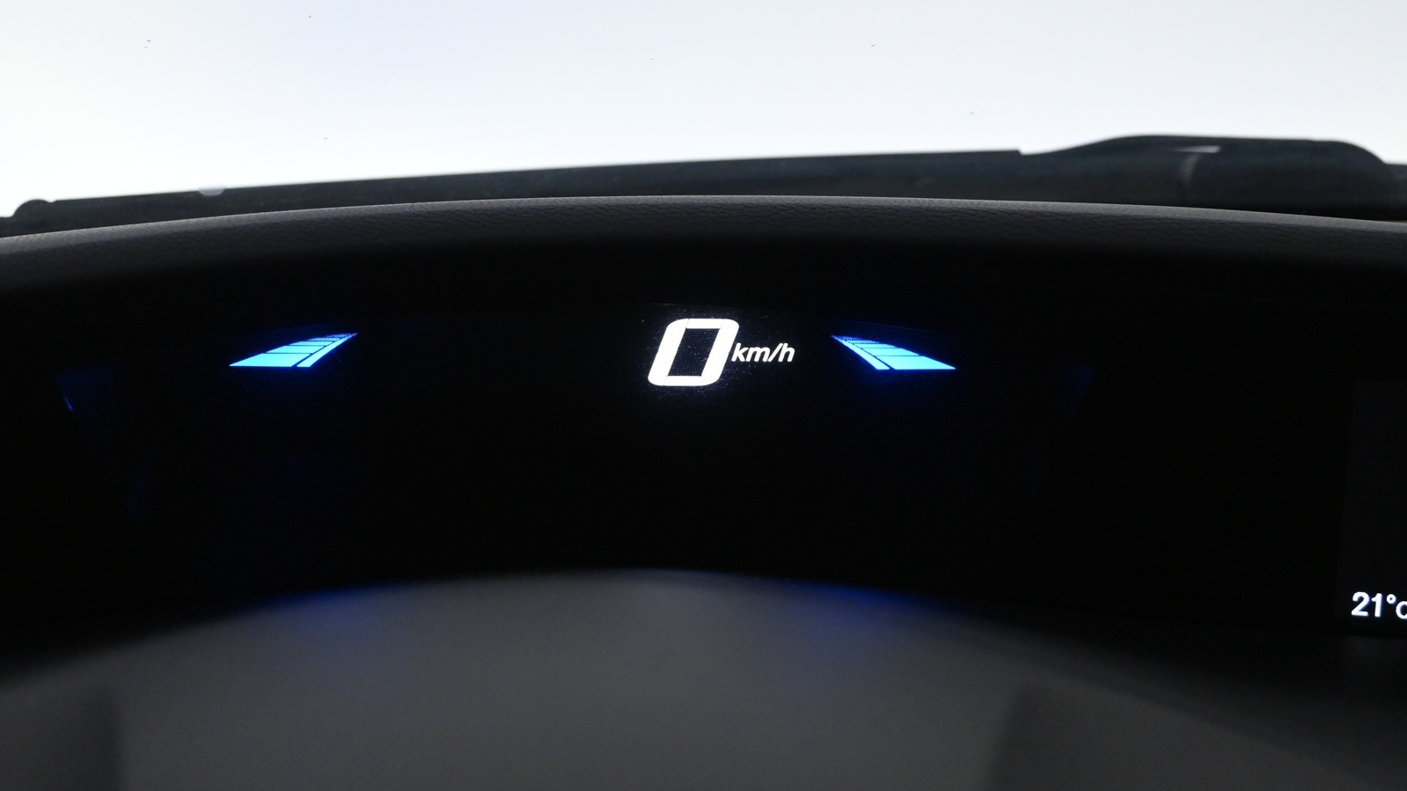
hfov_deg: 39.5
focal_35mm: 53
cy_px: 372
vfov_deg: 22.8
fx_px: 1960
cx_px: 701
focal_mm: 33
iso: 2500
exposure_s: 1/100
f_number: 5
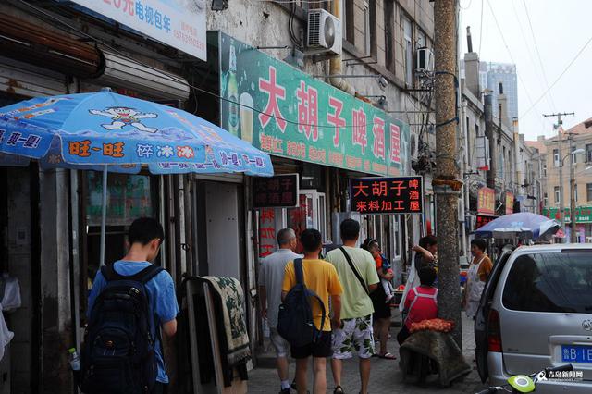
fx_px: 855
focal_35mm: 52
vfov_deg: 26.0
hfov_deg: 38.2
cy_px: 197
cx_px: 296
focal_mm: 52
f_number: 5.6
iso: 200
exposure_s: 1/500
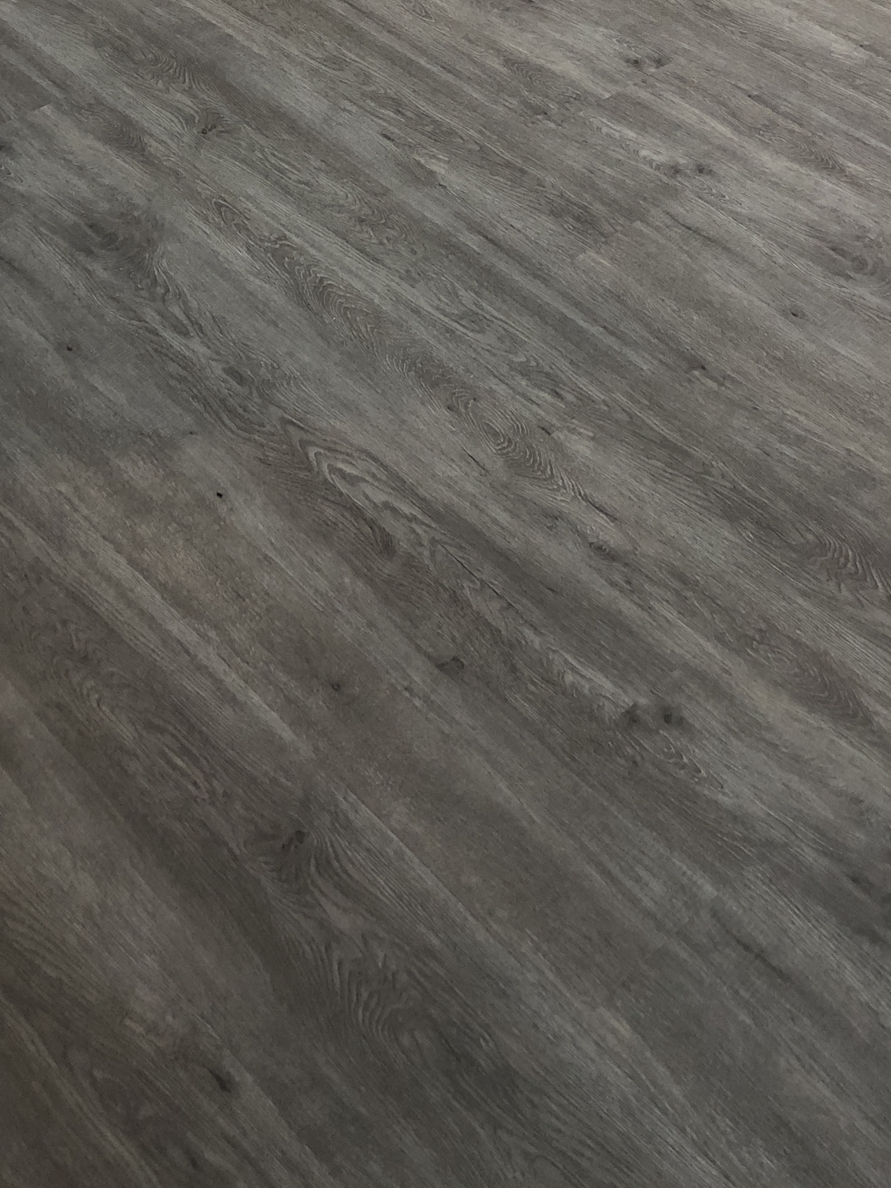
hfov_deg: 26.2
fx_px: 1888
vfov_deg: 32.7
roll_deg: -2.4
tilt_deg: -33.3
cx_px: 690
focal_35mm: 55
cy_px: 57
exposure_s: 1/15
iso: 50
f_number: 1.8
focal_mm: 4
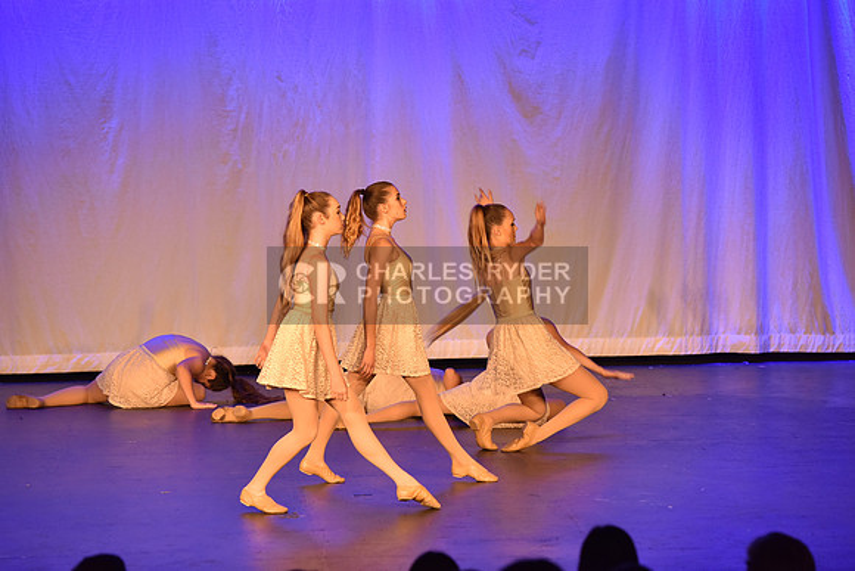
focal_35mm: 155
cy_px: 286
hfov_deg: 13.2
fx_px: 3682
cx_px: 428
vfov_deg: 8.9
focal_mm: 155
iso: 2000
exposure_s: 1/160
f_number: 4
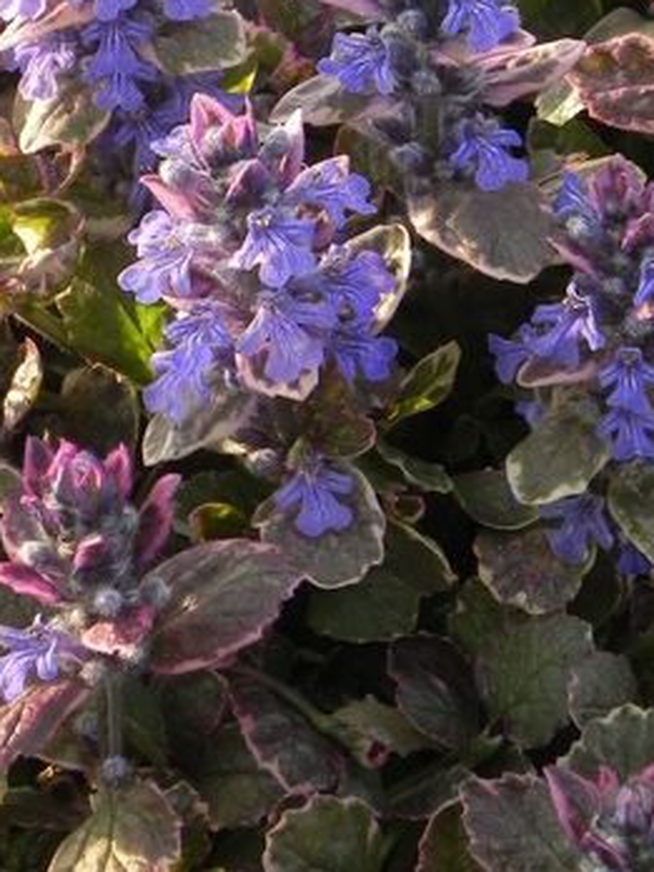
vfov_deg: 22.9
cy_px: 273
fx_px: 2141
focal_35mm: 85
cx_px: 408
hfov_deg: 17.3
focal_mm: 6.6
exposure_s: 1/160
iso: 200
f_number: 5
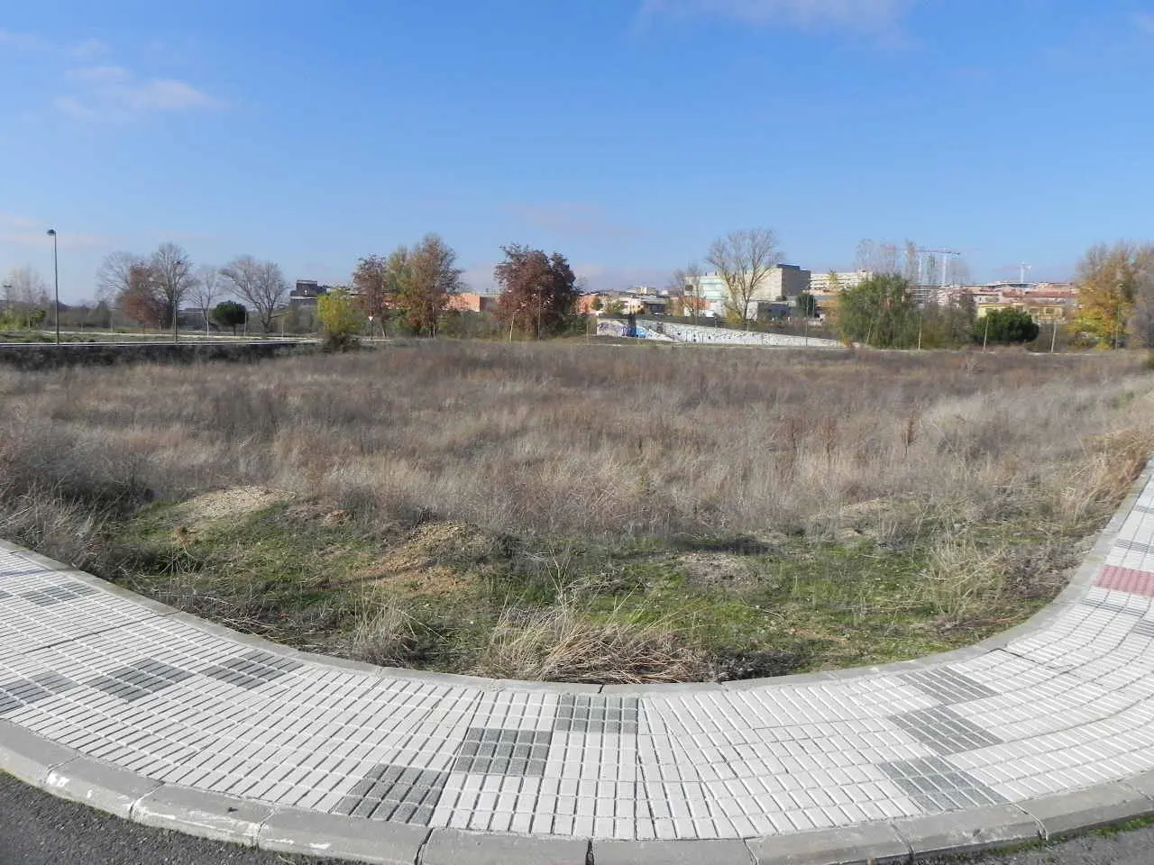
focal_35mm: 26
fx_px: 867
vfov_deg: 53.1
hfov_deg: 67.3
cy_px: 432
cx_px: 577
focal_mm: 4.6
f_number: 8
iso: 160
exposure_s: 1/474
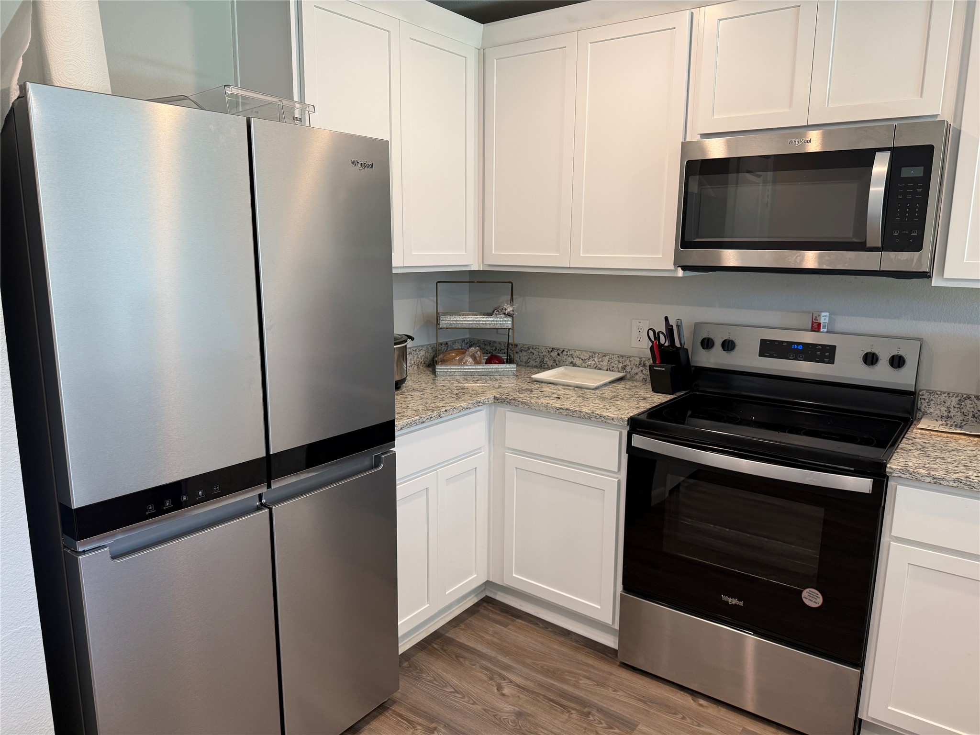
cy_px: 368
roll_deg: -0.2
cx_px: 490
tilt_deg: -10.3
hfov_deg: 71.6
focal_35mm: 24
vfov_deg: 56.8
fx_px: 679
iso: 100
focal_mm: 6.76
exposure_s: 1/120
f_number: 1.78
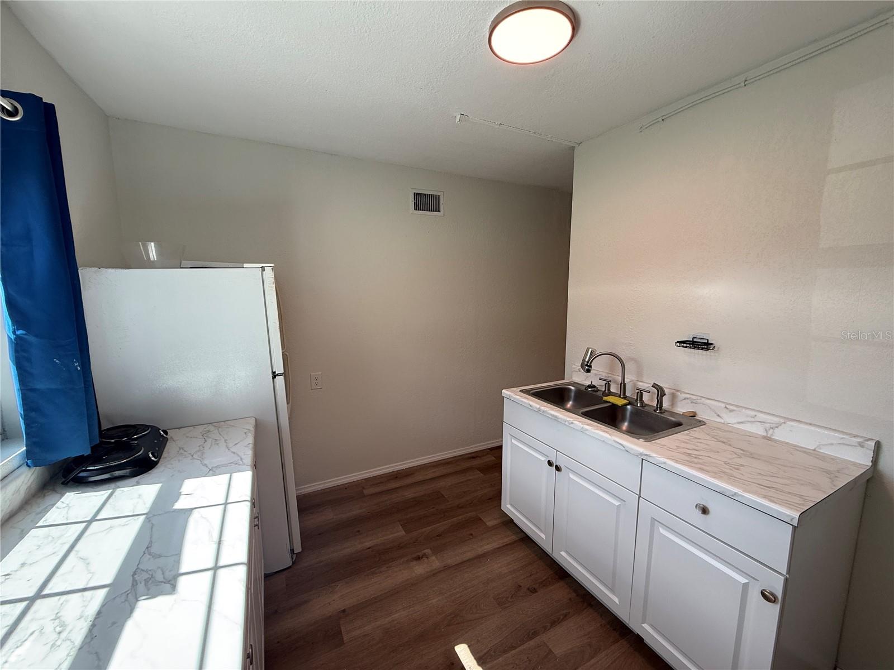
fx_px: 362
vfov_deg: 85.7
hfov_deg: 102.1
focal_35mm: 14
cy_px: 335
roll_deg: -0.2
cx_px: 447
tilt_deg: -7.3
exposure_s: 1/99
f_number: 2.2
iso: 80
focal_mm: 2.22
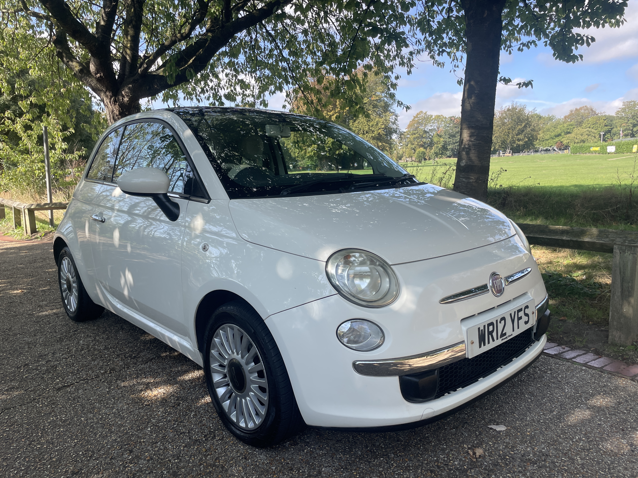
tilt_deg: -6.1
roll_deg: +0.7
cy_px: 239
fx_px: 479
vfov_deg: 53.1
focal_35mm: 26
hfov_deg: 67.3
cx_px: 319
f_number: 1.6
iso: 32
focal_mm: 4.2
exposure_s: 1/658
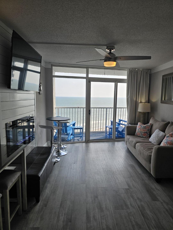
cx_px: 86
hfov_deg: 58.9
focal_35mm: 23
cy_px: 115
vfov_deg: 73.9
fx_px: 153
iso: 25
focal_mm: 6.3
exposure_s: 1/719
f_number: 1.7
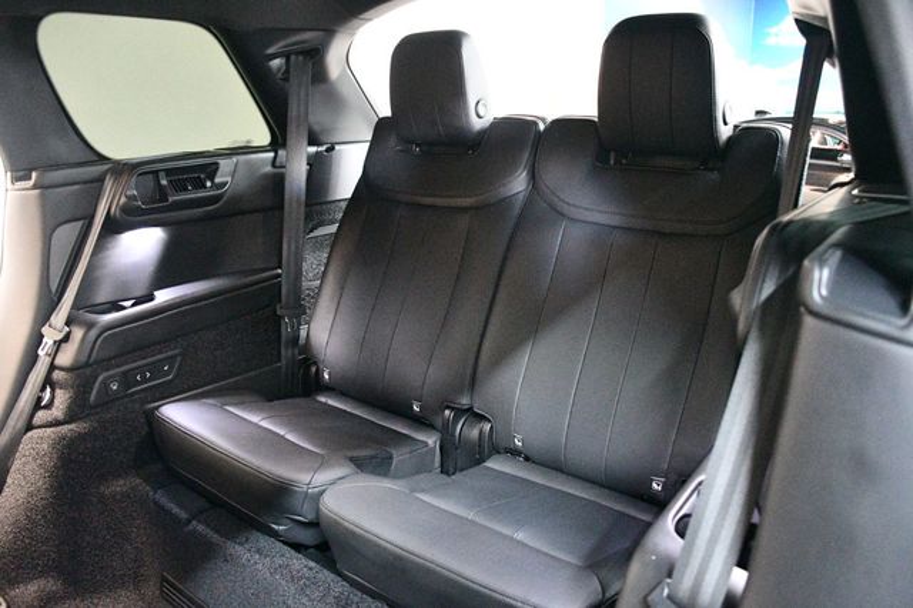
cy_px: 304
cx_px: 456
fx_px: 684
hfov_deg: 67.4
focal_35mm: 27
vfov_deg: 47.9
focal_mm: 18
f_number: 3.5
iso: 12800
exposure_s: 1/30
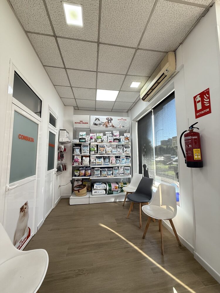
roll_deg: -0.4
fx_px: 119
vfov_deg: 102.1
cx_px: 110
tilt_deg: +5.9
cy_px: 146
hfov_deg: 85.7
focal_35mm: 14
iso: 100
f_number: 2.2
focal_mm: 2.22
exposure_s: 1/100
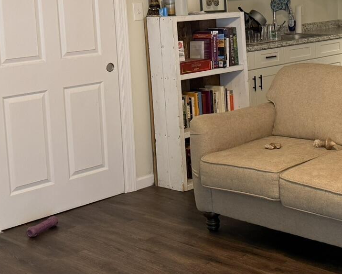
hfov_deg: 27.1
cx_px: 322
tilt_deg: -6.9
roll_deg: +2.2
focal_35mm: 67
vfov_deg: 22.5
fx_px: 678
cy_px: 50
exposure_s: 1/63
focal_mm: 6.76
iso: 200
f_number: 1.78
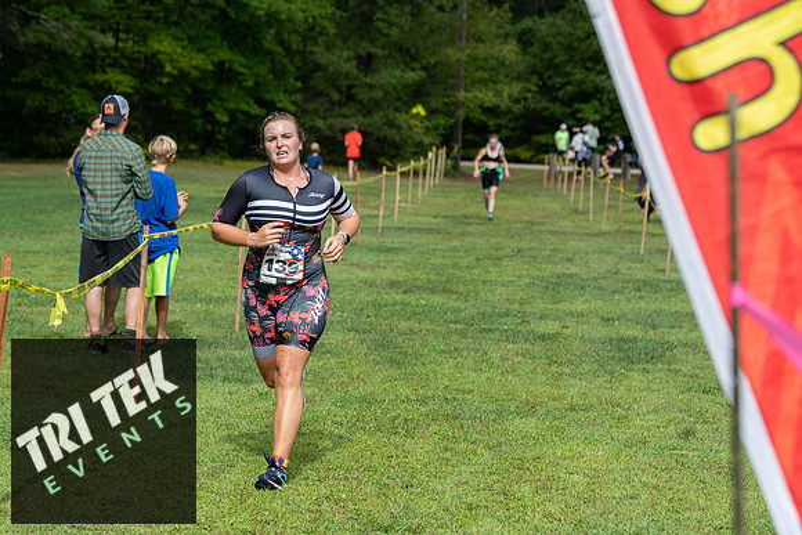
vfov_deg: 13.0
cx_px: 401
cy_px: 268
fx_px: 2340
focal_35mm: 105
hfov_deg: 19.5
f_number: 5
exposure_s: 1/1000
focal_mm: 105
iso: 200
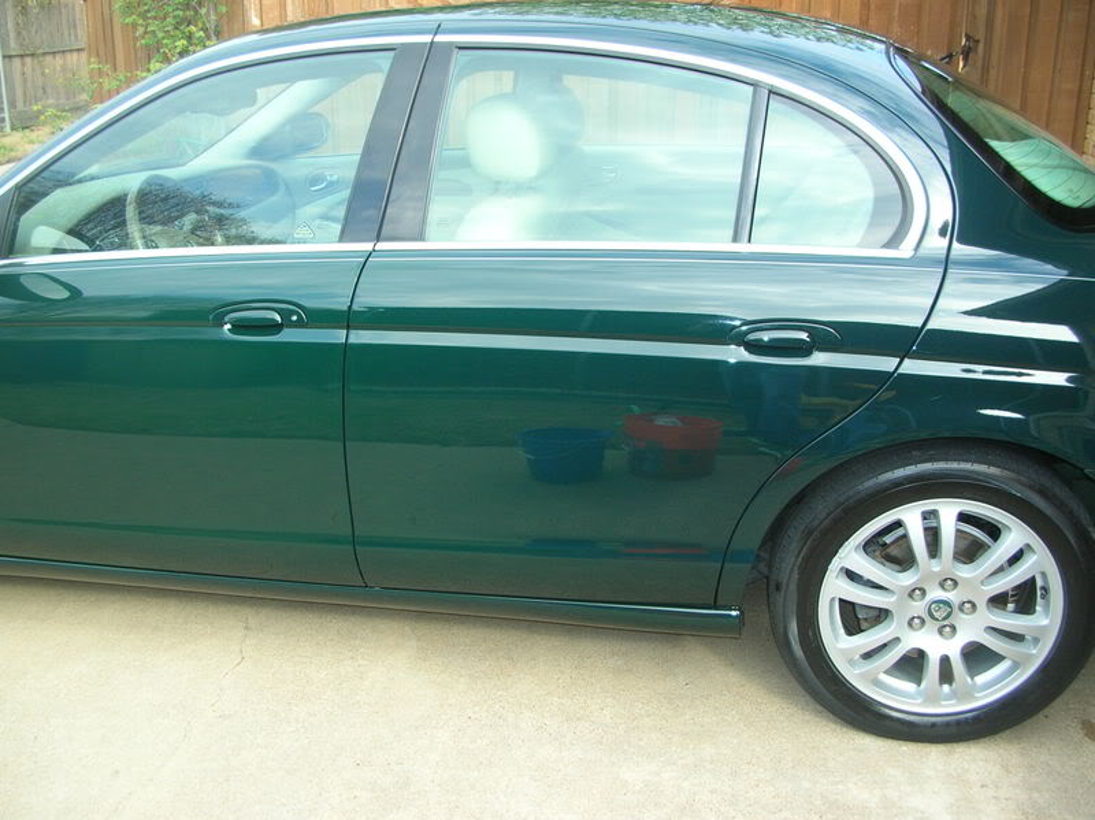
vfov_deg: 40.7
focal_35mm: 35
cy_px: 410
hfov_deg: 52.7
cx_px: 548
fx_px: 1106
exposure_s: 1/203
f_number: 2.8
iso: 71
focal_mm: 5.8
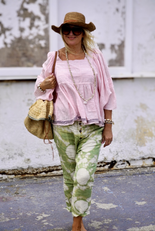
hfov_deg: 19.8
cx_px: 78
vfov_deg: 29.2
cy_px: 116
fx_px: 445
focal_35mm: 69
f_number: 5.6
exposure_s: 1/1000
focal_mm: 46
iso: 100
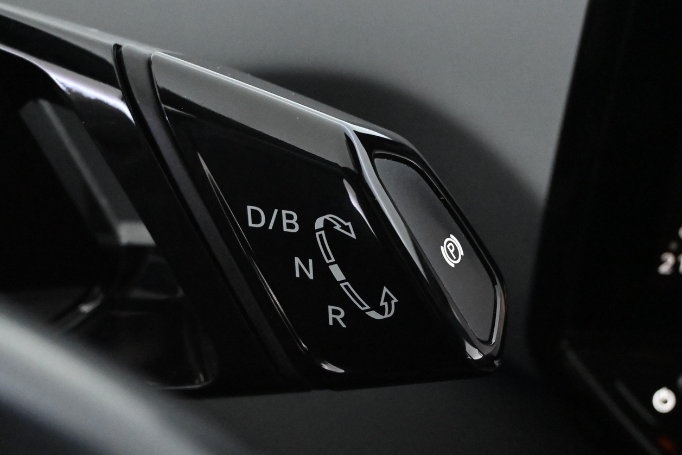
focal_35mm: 59
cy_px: 233
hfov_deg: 33.9
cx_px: 286
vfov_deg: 23.0
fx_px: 1117
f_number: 4.8
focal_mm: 30.5
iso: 10000
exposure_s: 1/50
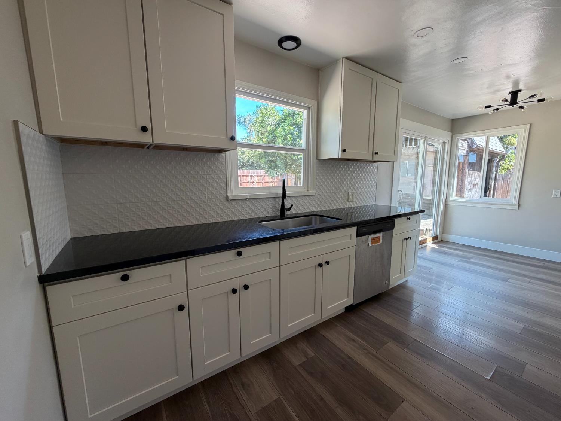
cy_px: 210
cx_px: 280
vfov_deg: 85.7
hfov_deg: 102.1
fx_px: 227
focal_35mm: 14
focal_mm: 2.22
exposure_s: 1/121
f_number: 2.2
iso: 160
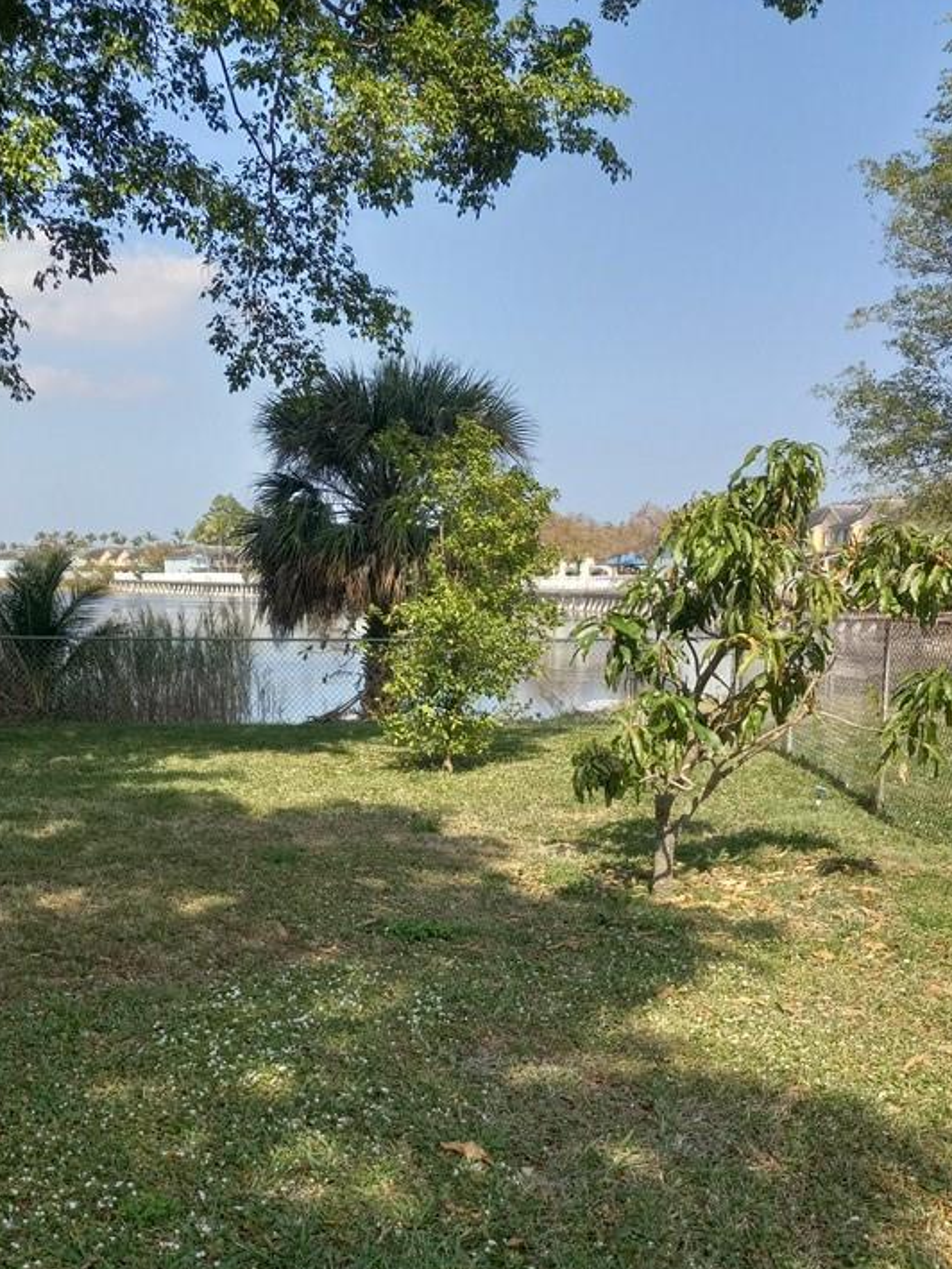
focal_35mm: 39
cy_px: 856
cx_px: 395
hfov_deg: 36.7
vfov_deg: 47.0
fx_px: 1430
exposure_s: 1/905
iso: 40
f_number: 1.8
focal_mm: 3.94
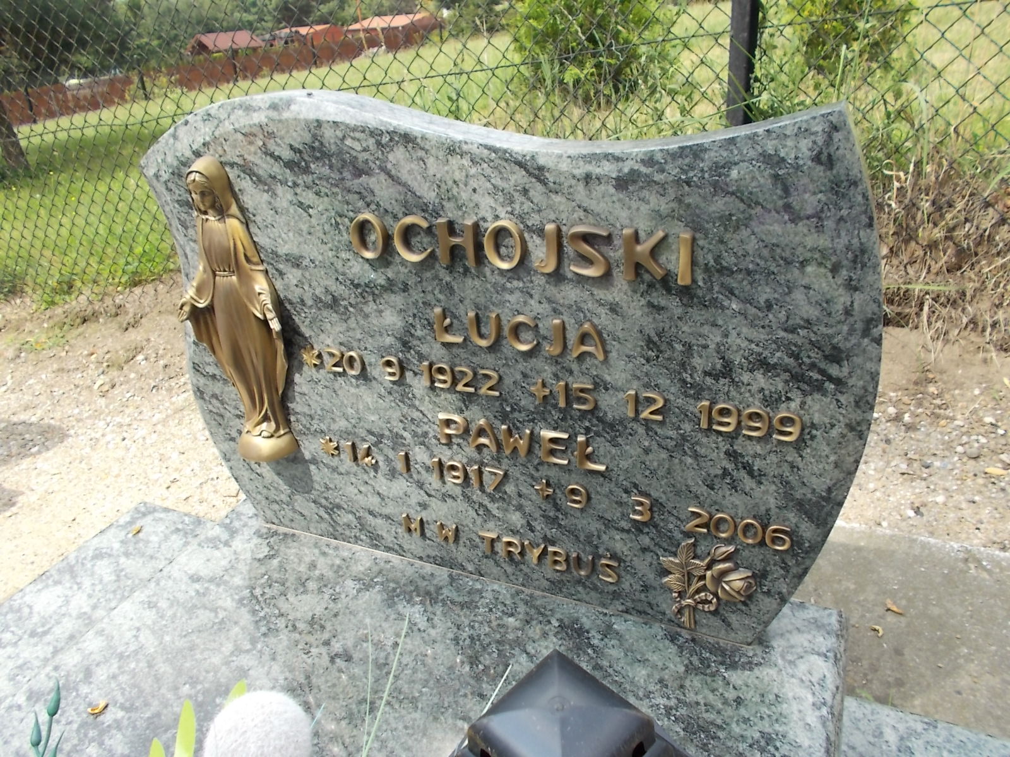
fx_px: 759
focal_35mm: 26
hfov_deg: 67.3
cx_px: 505
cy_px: 378
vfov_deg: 53.1
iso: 80
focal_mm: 4.6
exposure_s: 1/400
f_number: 3.2
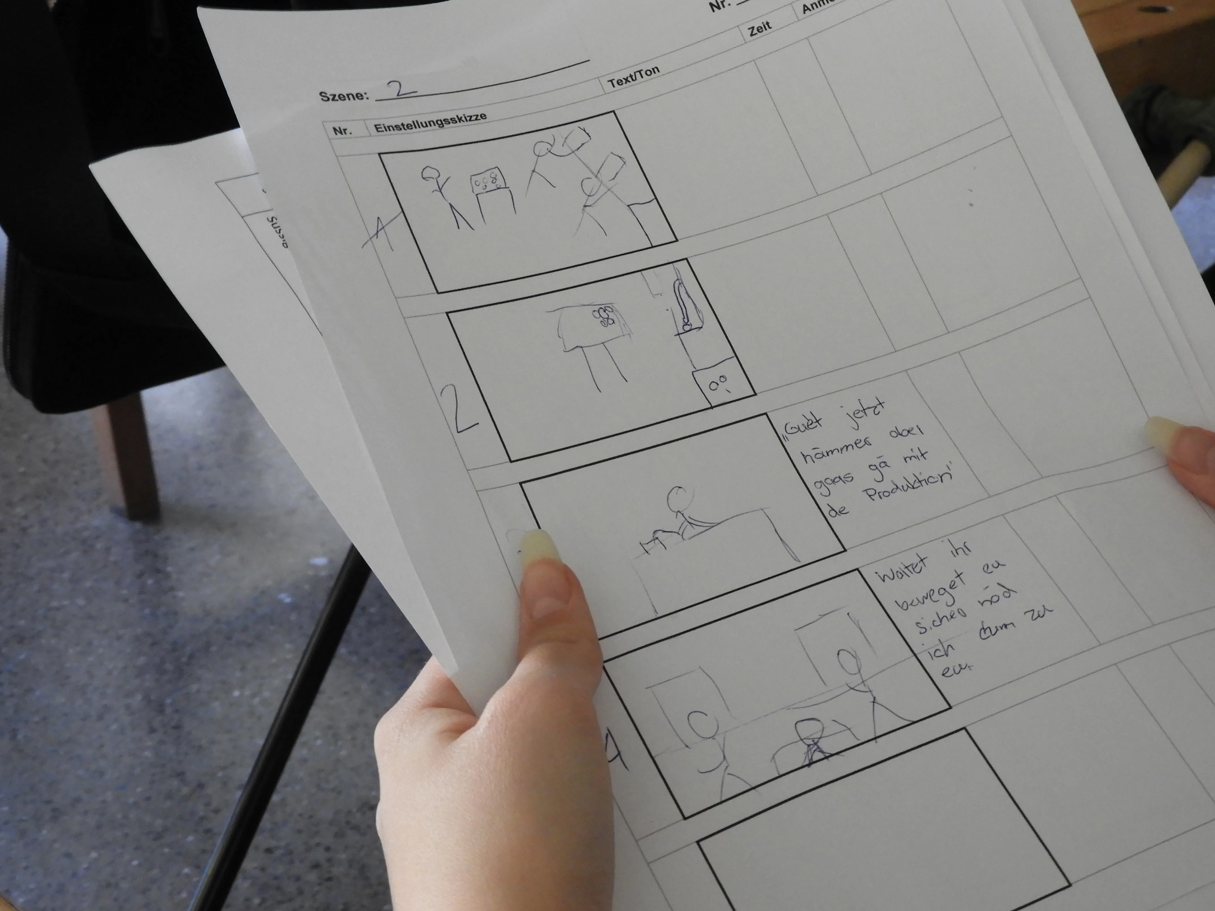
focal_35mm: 55
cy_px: 454
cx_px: 723
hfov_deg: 34.8
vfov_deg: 26.6
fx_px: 1931
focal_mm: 8.1
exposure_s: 1/10
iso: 400
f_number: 4
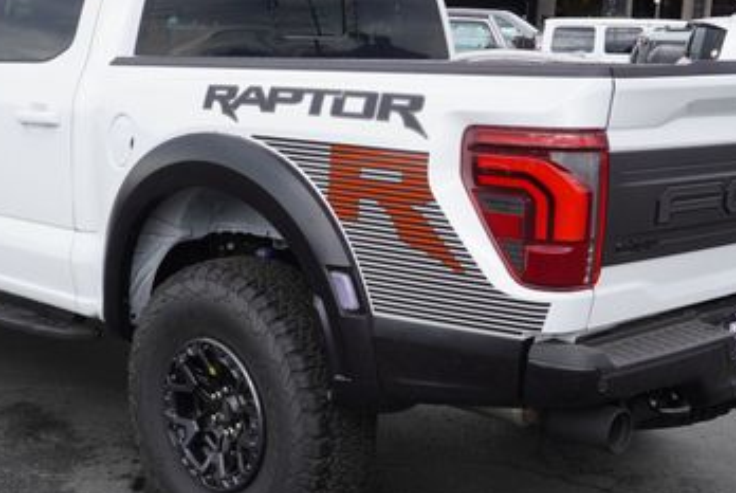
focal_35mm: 58
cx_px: 309
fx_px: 1186
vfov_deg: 23.5
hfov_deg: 34.4
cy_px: 264
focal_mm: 21
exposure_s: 1/125
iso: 100
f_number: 8
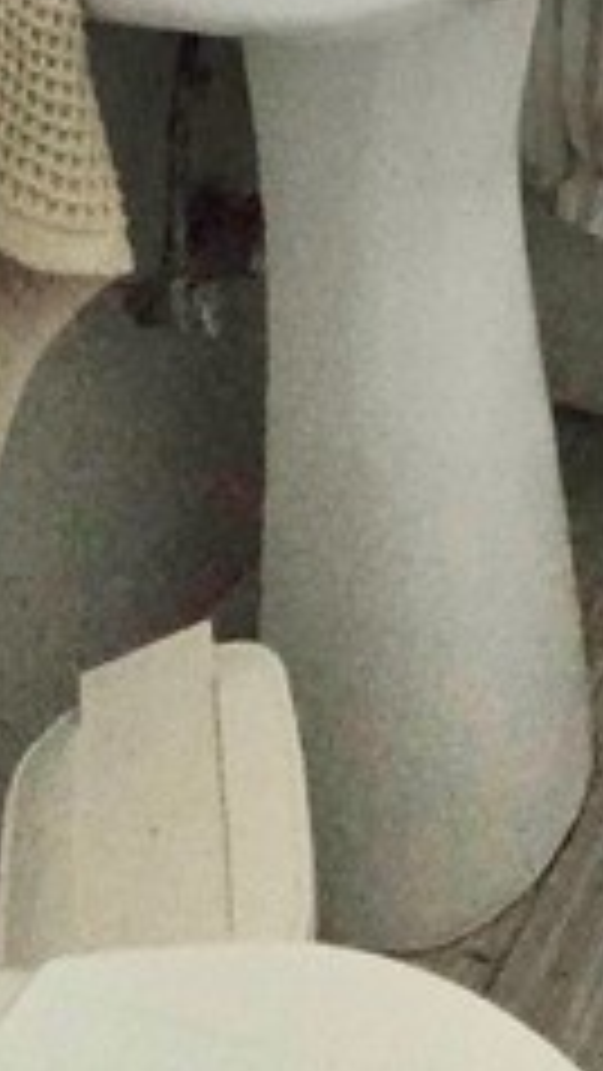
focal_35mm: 61
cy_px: -1080
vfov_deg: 19.2
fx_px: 1733
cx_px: 1112
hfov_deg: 16.3
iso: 320
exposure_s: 1/60.2
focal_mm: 2.2
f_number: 2.2
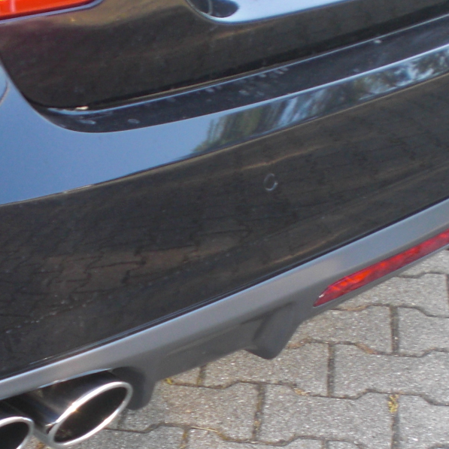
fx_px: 1321
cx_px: 123
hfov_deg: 19.2
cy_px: 390
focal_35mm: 90
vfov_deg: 19.0
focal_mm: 6.3
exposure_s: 1/80
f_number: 3.1
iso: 100
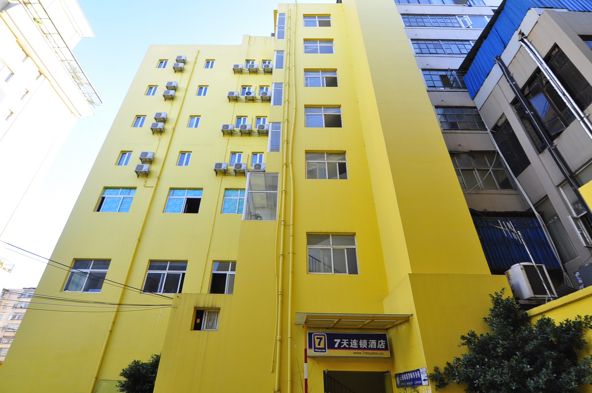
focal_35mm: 20
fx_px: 320
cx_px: 296
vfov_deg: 63.1
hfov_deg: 85.5
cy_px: 196
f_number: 8
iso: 200
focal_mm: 13
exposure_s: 1/25
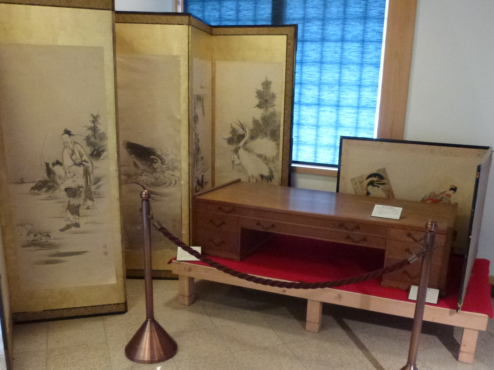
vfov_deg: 41.3
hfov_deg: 53.9
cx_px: 262
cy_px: 243
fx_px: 485
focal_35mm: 34
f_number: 3.3
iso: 400
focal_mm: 4.3
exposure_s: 1/25
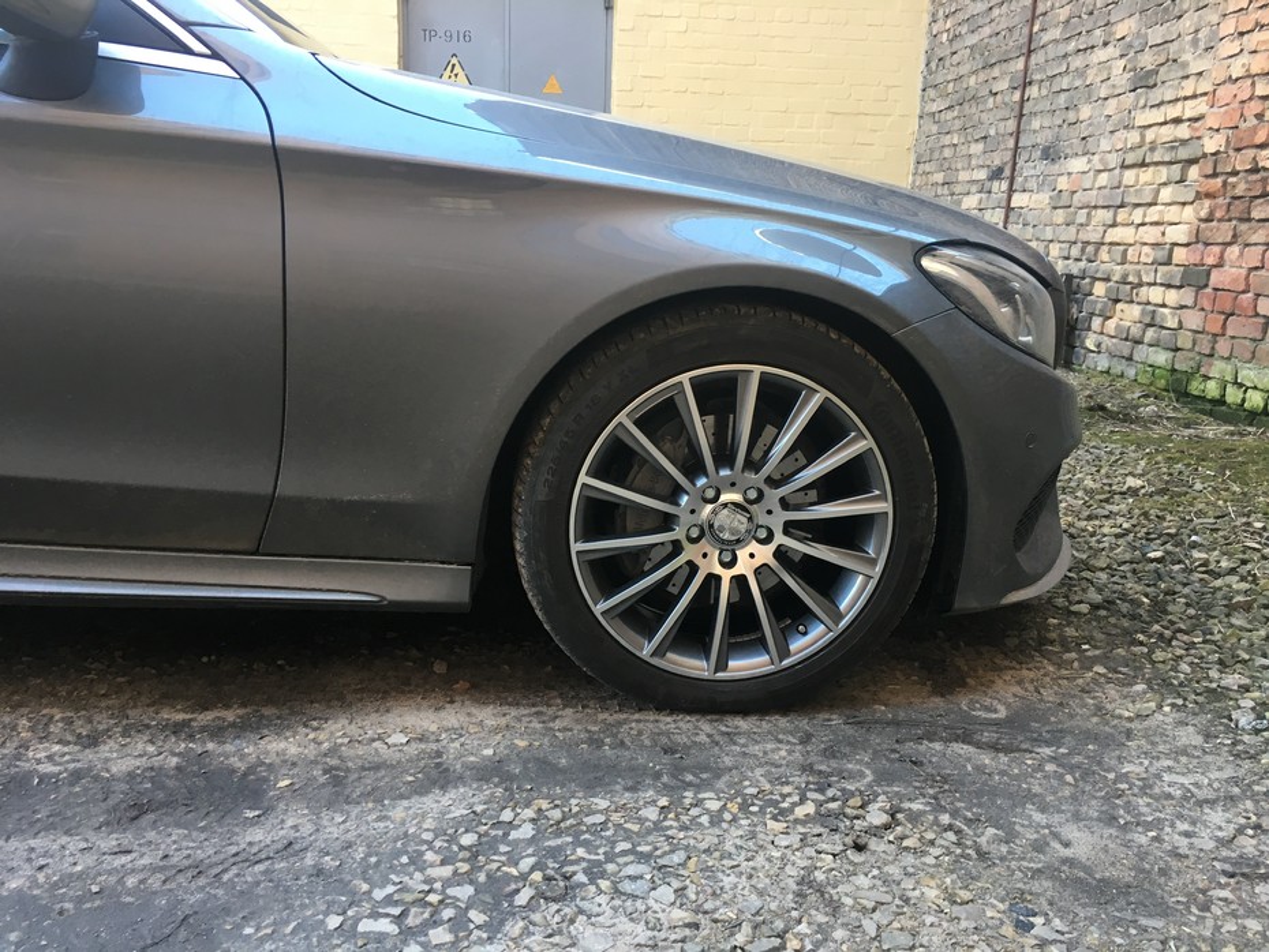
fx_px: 1063
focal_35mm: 29
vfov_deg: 48.2
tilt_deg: -13.1
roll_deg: -2.5
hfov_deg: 61.6
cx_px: 634
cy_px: 476
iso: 40
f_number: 2.2
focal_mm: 4.15
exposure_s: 1/33
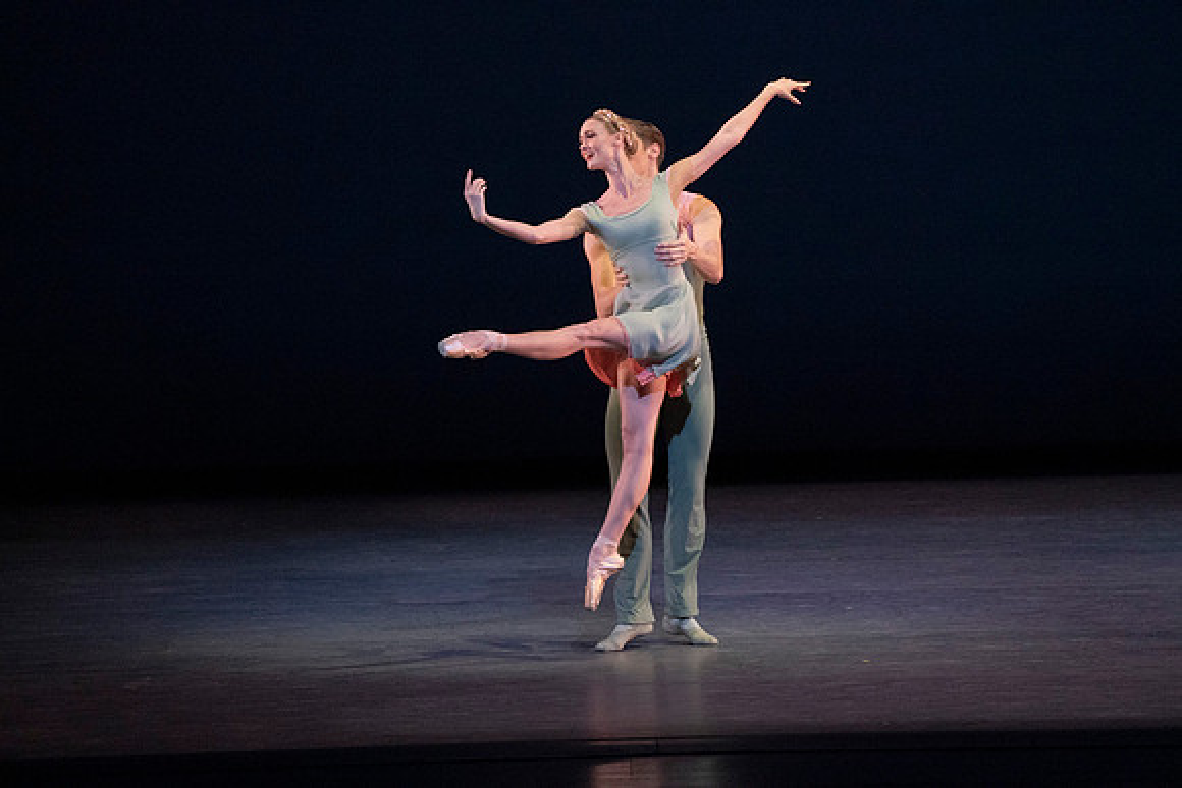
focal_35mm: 309
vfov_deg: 4.5
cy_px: 394
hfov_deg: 6.7
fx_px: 10147
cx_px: 591
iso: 6400
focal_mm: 309
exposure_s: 1/400
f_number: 8
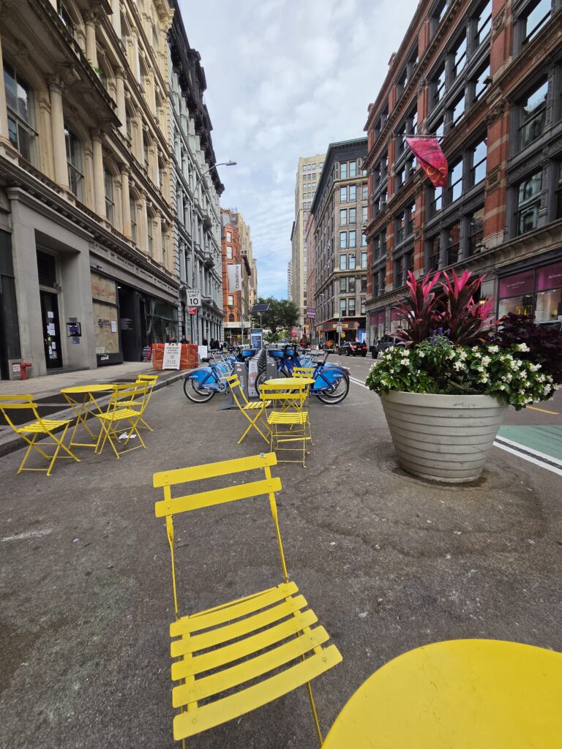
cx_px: 281
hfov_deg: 89.9
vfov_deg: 106.2
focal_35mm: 13
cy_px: 374
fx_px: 281
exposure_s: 1/1879
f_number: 2.2
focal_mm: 2.2
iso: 100
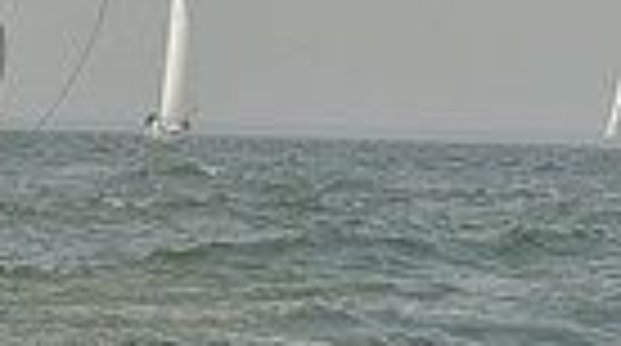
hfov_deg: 6.9
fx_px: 5078
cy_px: -822
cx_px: -187
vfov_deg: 3.8
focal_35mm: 309
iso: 560
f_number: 14
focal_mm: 70
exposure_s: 1/1250
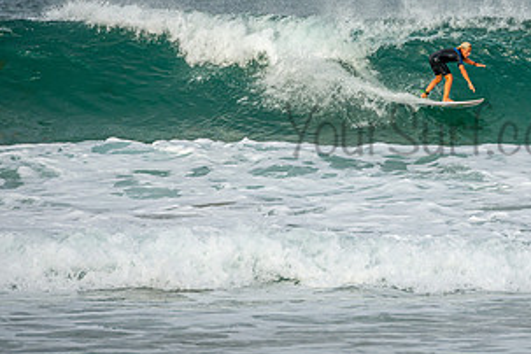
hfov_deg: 3.6
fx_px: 8466
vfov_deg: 2.4
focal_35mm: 574
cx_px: 466
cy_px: 115
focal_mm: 200
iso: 200
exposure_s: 1/800
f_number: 5.6
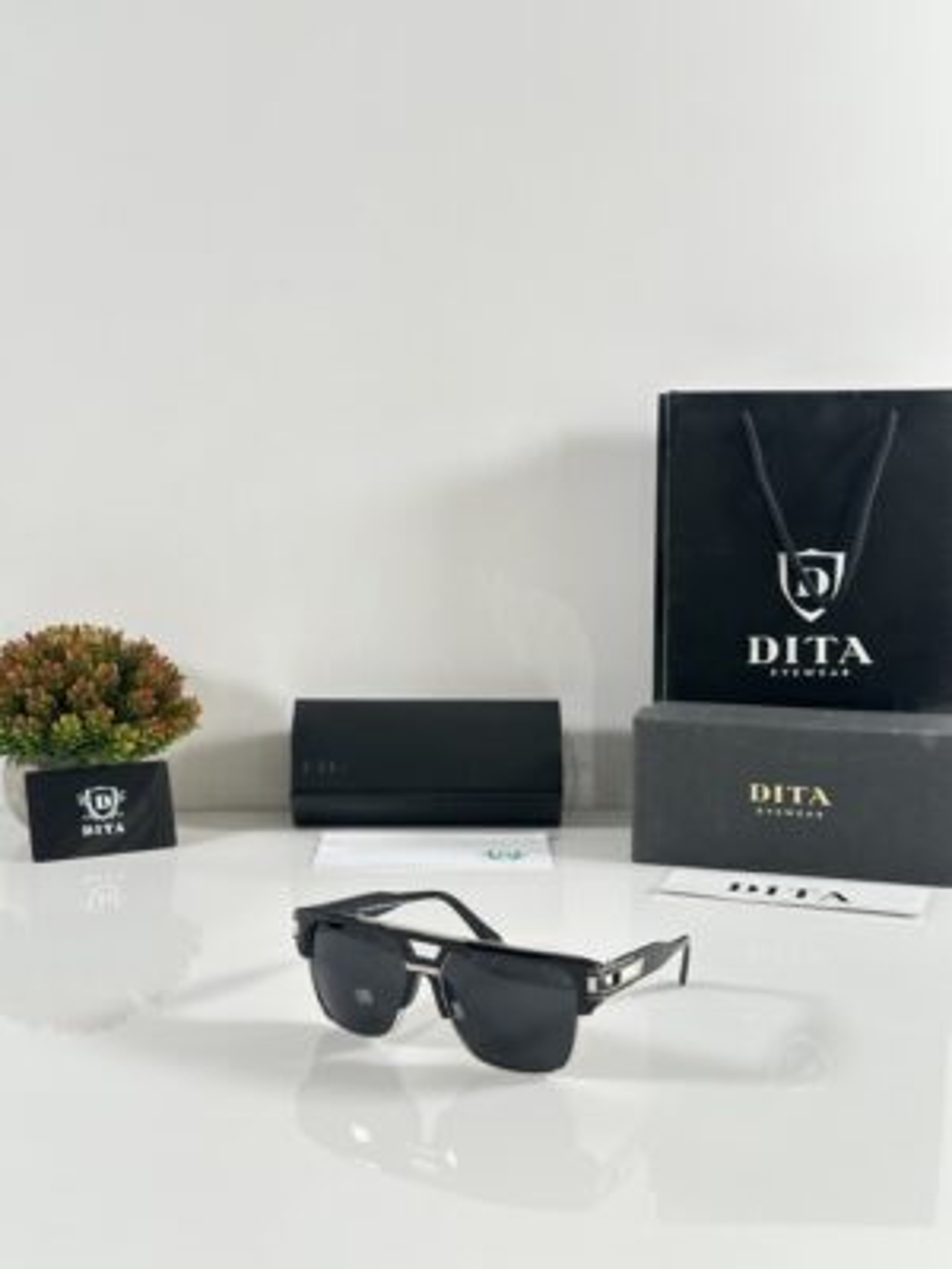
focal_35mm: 48
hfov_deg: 30.3
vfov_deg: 39.7
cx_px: 476
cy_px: 634
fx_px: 1760
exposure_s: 1/100
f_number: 1.78
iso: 80
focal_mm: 6.86
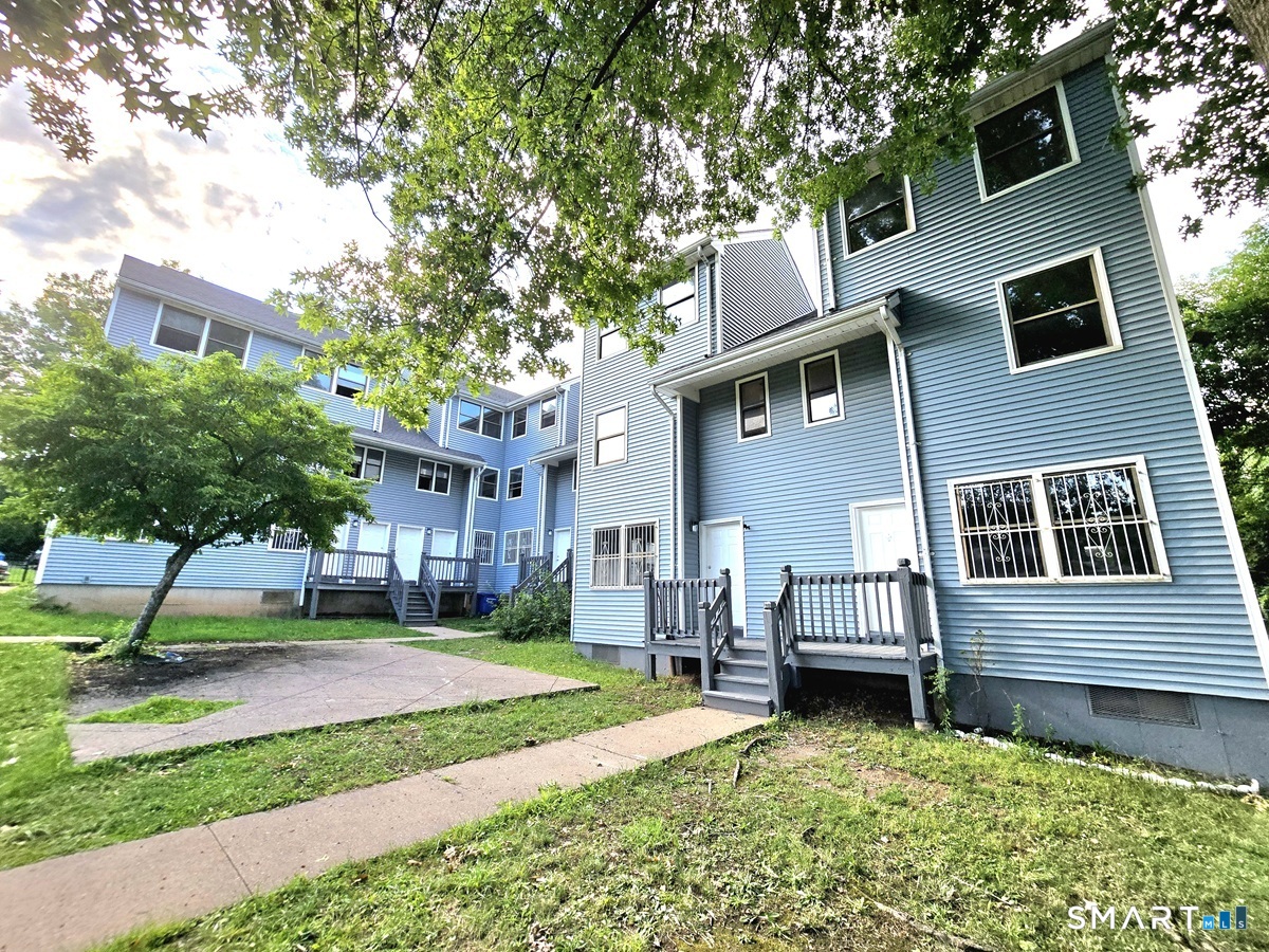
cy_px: 476
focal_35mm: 13
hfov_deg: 106.2
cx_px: 634
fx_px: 477
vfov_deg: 89.9
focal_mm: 2.2
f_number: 2.2
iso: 50
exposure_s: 1/1111
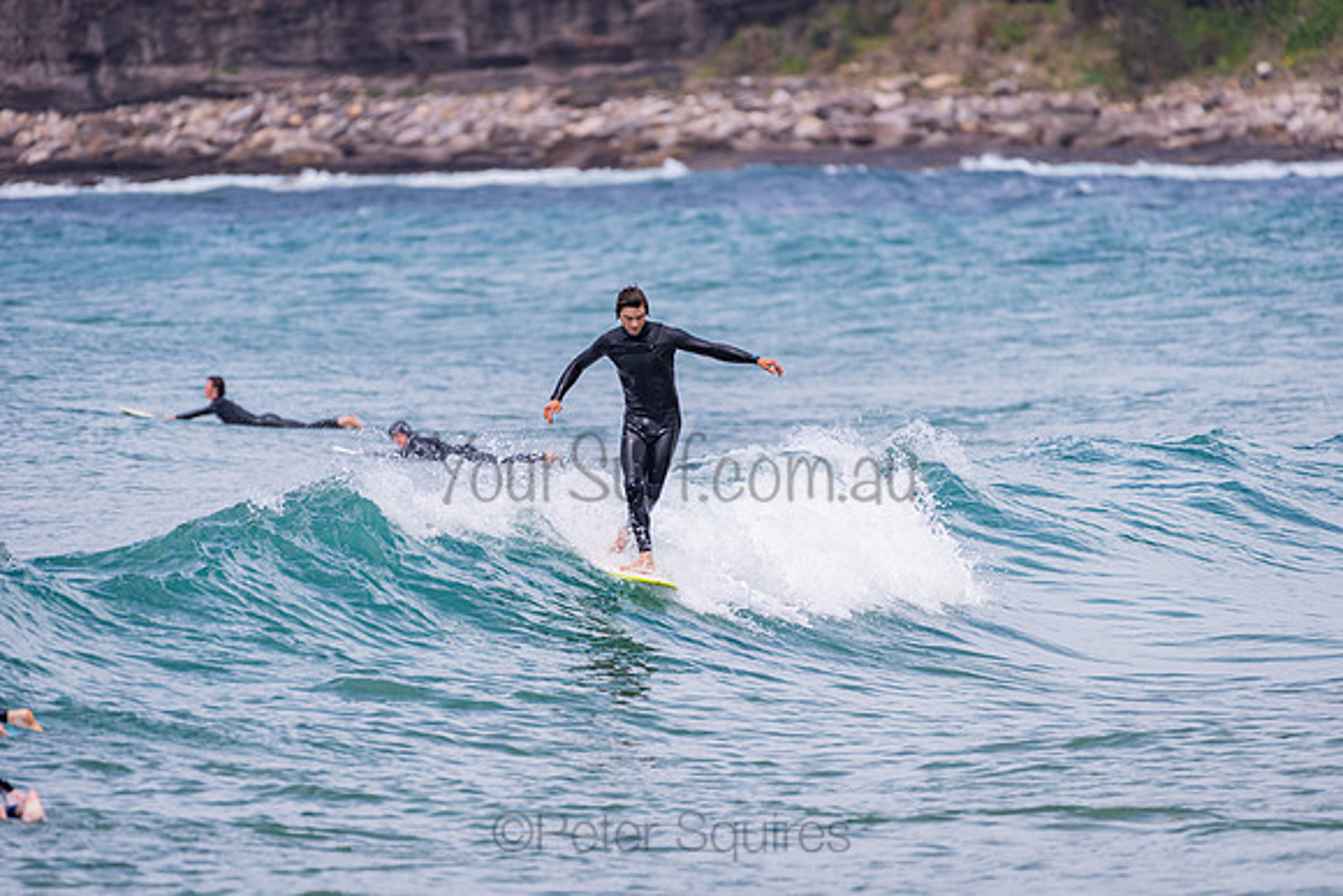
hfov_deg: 4.1
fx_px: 18656
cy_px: 448
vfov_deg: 2.8
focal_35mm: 500
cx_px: 672
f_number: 5.6
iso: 140
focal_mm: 500
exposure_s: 1/320
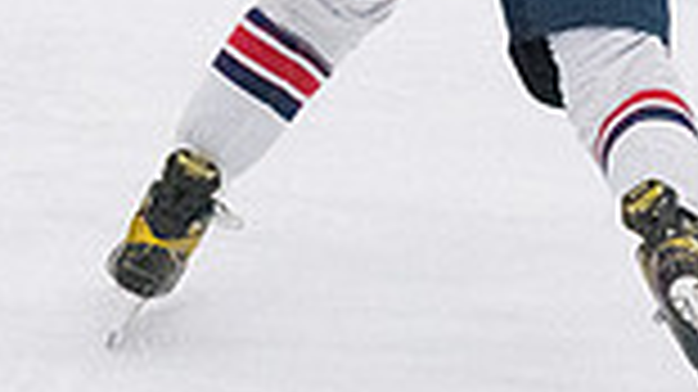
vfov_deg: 1.2
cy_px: -266
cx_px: 270
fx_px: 18943
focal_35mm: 1024
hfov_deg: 2.1
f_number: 5
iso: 8000
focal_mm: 175
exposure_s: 1/1600
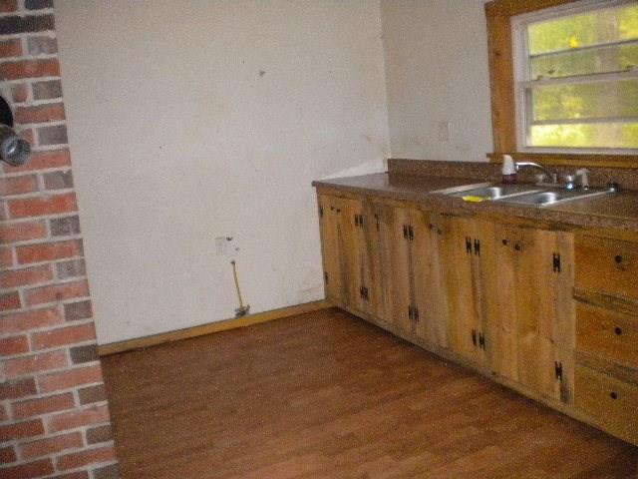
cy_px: 240
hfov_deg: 52.6
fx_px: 645
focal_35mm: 35
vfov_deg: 40.7
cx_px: 319
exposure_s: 1/30
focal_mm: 6.3
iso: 800
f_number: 3.1
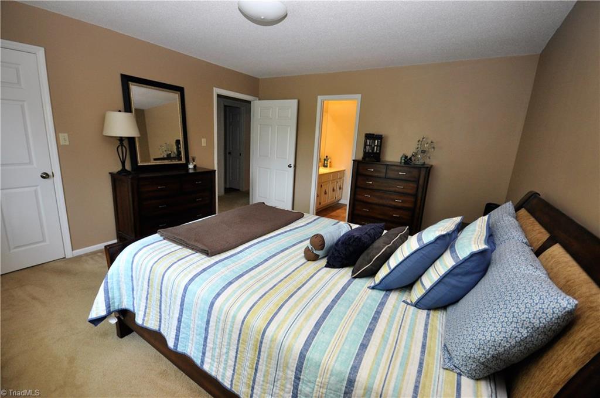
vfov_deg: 77.1
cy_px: 199
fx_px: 250
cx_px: 300
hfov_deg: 100.5
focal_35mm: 15
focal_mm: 10
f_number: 4
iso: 800
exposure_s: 1/60
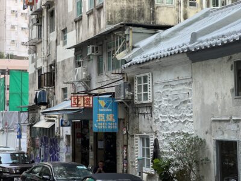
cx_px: 120
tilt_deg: +4.7
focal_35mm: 77
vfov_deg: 19.1
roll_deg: +1.0
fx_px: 536
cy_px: 90
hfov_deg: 25.3
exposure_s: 1/99
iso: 50
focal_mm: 9
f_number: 2.8
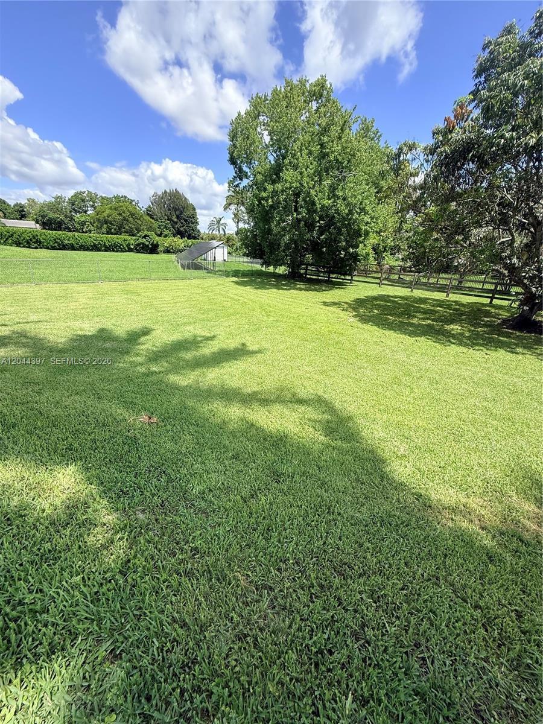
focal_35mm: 14
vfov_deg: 102.1
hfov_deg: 85.7
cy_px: 362
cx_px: 272
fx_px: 293
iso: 50
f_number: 2.2
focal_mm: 2.22
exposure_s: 1/1105
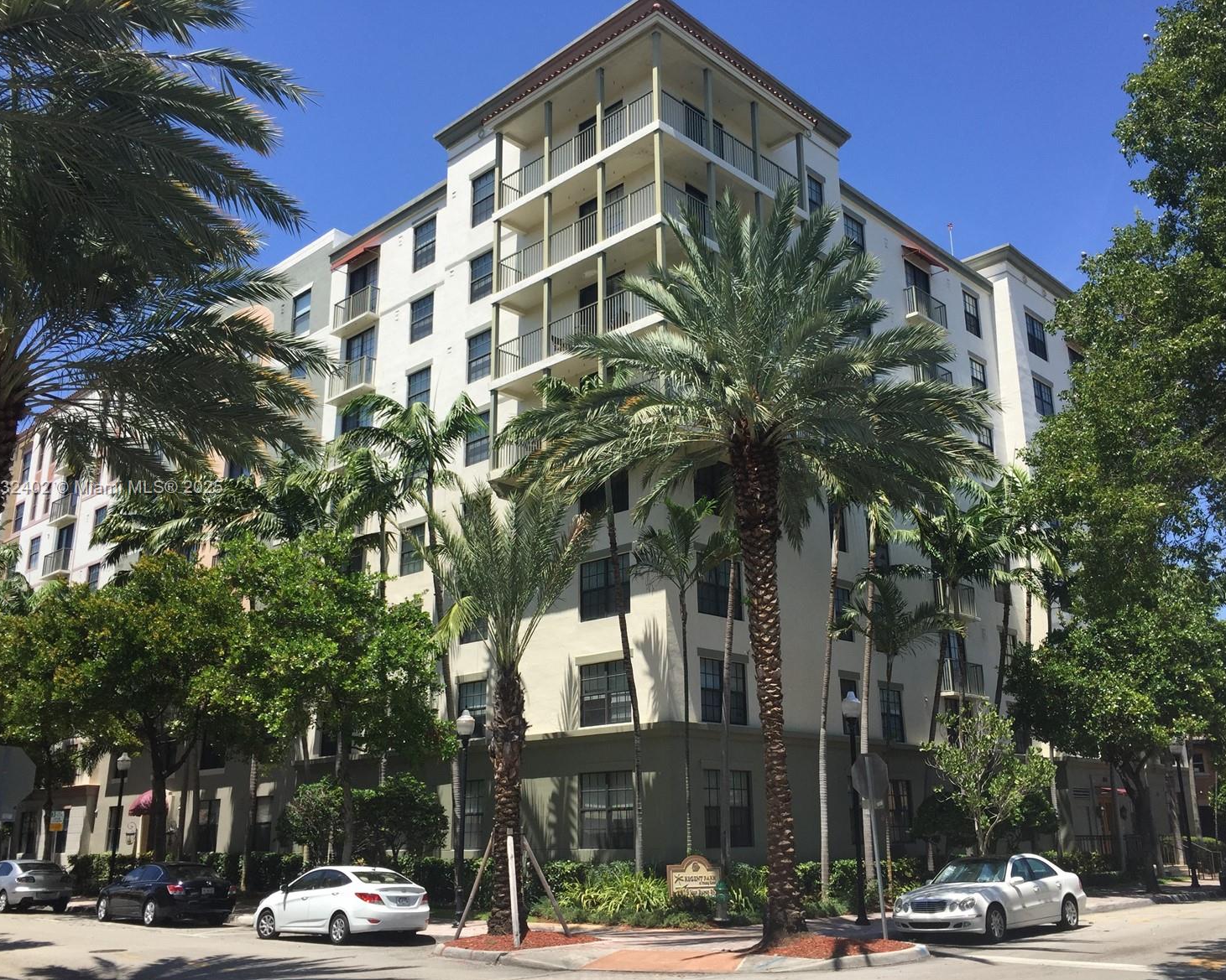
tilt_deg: +15.9
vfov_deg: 47.1
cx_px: 626
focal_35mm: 31
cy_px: 489
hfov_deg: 57.2
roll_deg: +0.2
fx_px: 1125
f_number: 2.2
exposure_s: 1/1582
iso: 32
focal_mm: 4.15
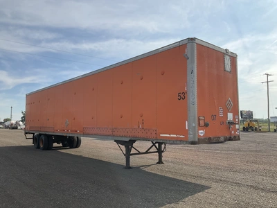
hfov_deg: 61.7
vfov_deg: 48.2
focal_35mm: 29
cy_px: 104
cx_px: 138
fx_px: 232
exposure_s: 1/2427
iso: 25
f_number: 1.8
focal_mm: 3
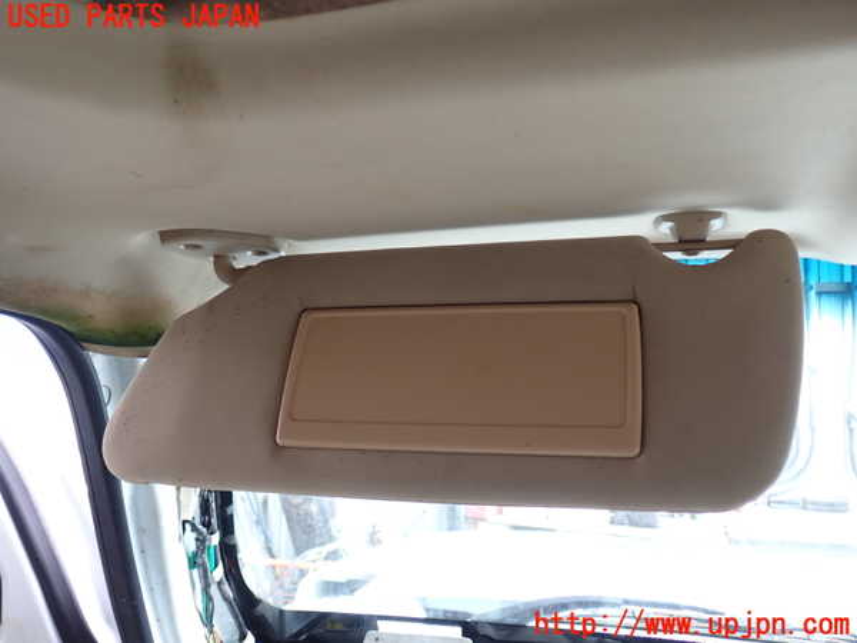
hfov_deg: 60.0
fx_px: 743
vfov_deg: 46.8
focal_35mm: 30
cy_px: 322
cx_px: 428
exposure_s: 1/50
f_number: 2.3
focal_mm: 5.4
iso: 200
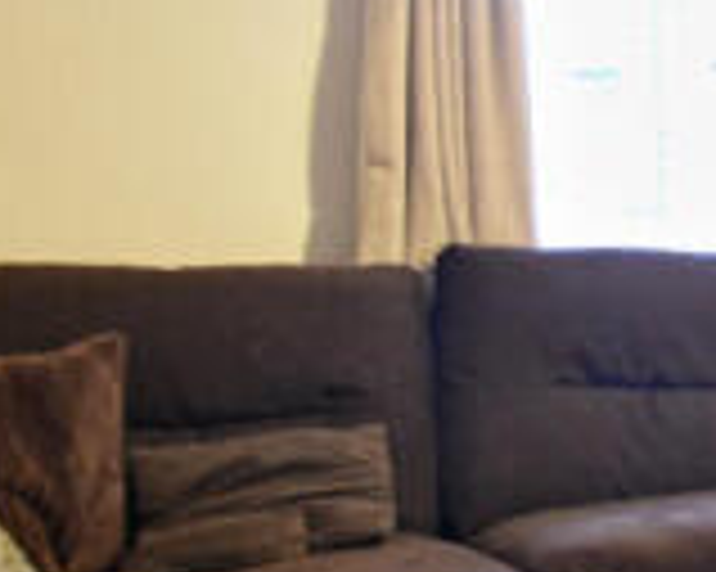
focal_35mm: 58
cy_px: 286
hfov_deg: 23.5
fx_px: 1228
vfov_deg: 26.2
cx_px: 1160
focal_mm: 10
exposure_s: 1/15
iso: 3200
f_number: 3.5
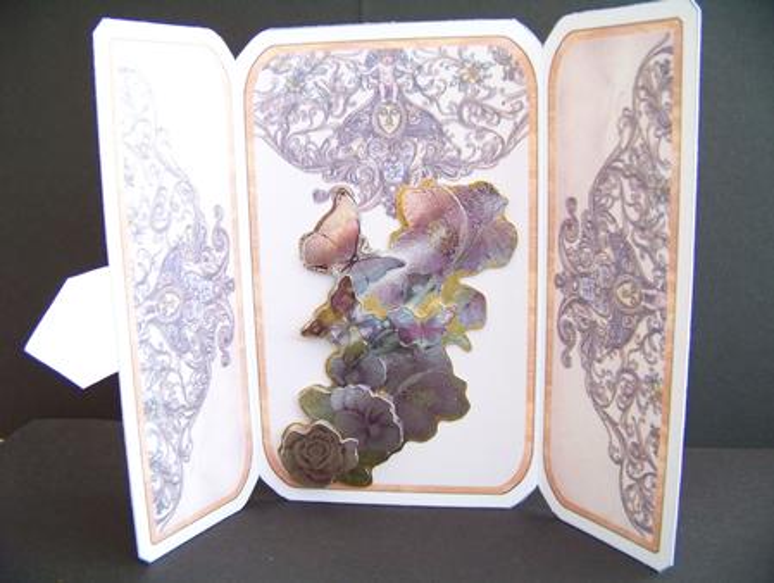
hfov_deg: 51.3
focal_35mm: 36
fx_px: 806
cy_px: 292
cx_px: 387
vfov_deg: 39.7
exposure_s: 1/25
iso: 400
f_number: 2.8
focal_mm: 5.85
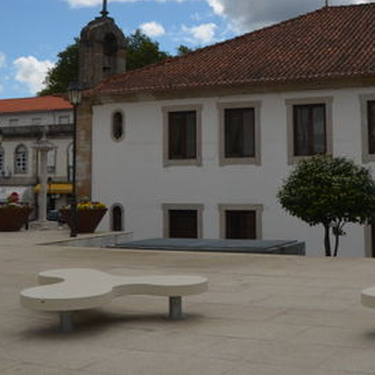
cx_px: 254
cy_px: 51
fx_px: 735
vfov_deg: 27.7
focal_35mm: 60
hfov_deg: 28.4
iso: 100
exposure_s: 1/400
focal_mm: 18
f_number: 10
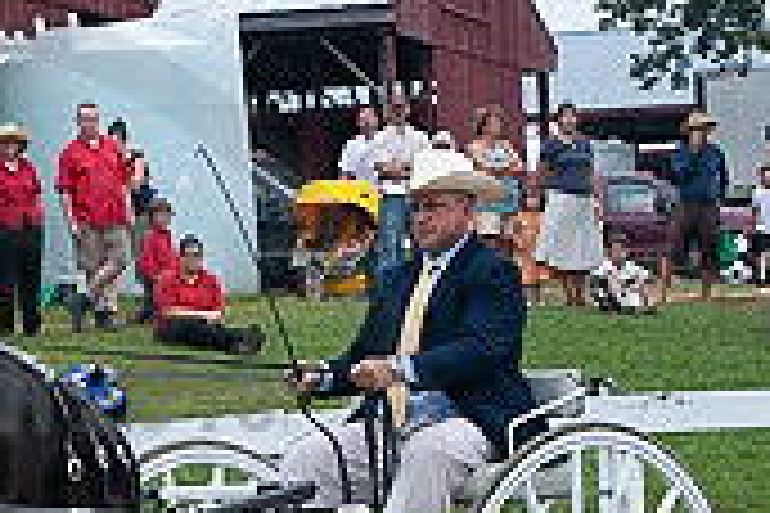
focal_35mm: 265
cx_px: -135
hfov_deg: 7.7
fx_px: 5668
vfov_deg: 5.2
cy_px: 533
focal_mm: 90
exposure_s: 1/1000
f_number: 5.6
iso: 2000
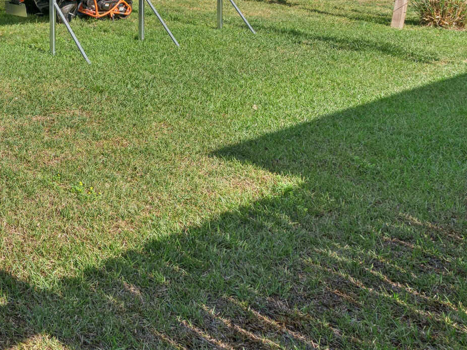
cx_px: -208
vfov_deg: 24.1
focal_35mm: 54
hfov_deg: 26.9
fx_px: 728
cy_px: -90
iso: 250
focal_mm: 17
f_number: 8
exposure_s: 1/400
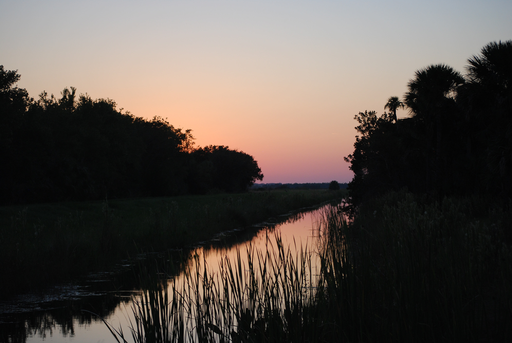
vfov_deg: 16.6
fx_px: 1175
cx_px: 256
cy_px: 172
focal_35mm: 82
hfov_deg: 24.6
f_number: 4
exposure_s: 1/500
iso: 320
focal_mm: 55
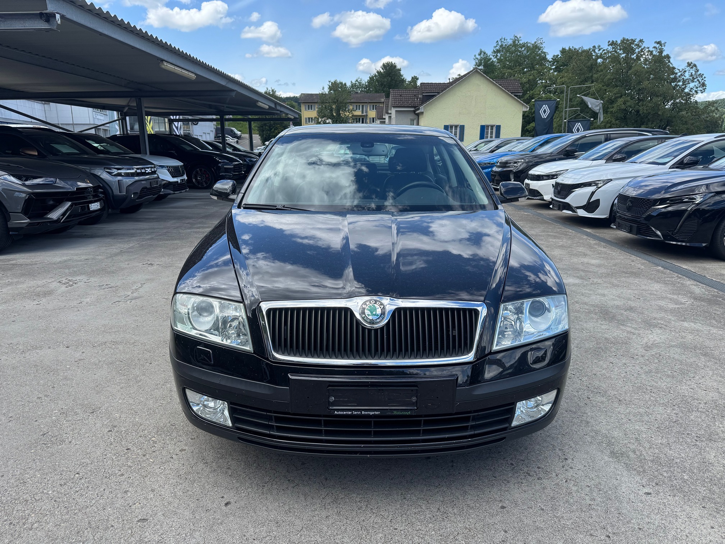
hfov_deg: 71.6
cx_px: 362
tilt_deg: -14.6
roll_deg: +0.6
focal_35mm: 24
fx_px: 503
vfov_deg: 56.8
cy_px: 272
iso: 80
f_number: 1.78
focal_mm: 6.76
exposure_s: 1/2105
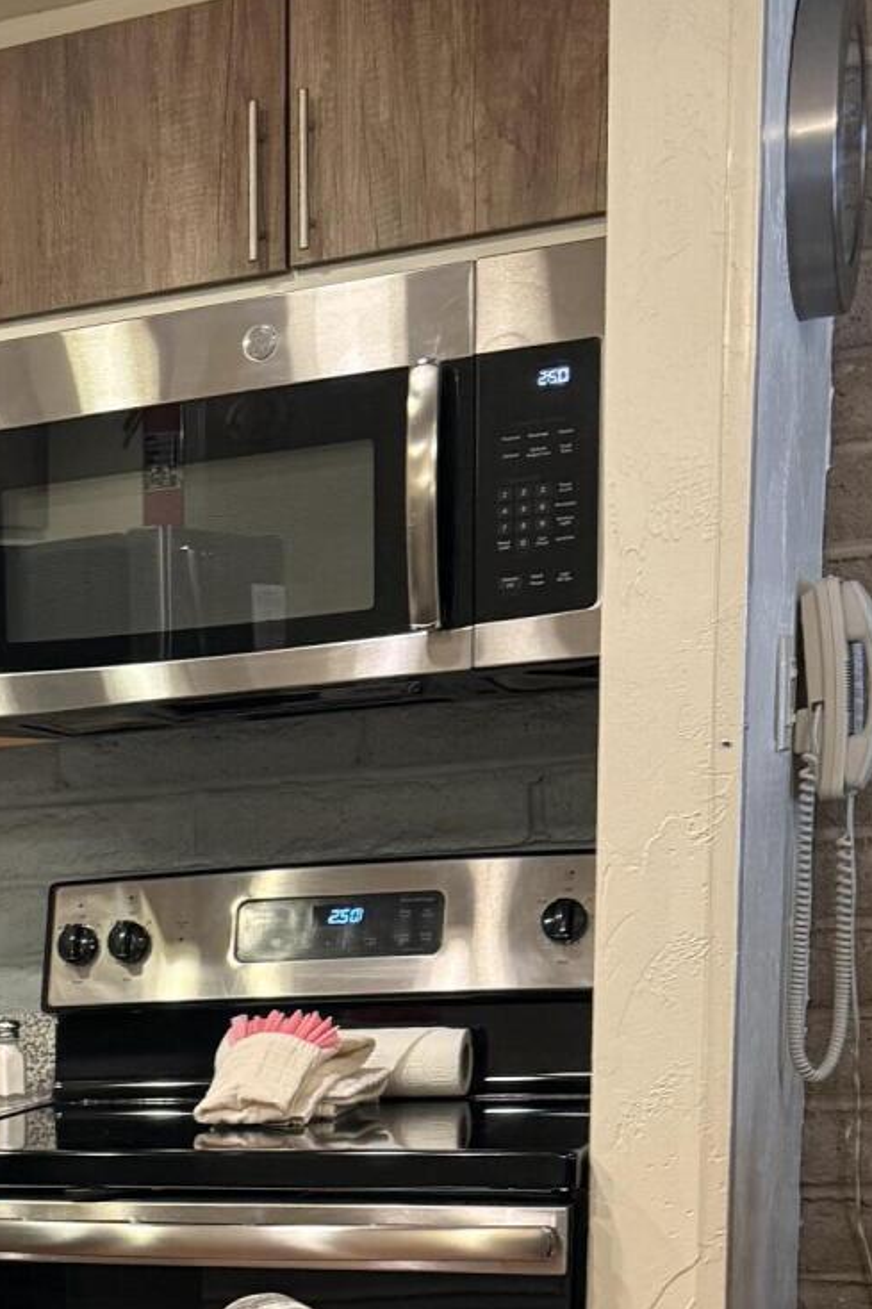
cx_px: -308
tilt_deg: -12.6
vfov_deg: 27.3
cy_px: 1423
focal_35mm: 68
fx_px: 2472
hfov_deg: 18.4
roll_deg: +3.3
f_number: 1.78
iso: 320
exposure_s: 1/60
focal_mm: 6.76
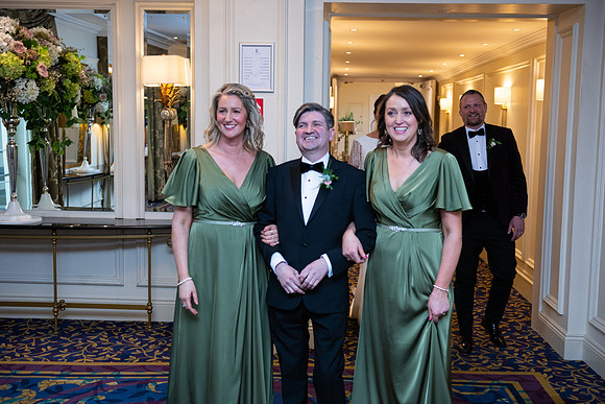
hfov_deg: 44.5
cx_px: 302
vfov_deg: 30.5
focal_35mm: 44
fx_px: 740
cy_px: 202
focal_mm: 44
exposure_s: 1/160
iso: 800
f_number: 3.5
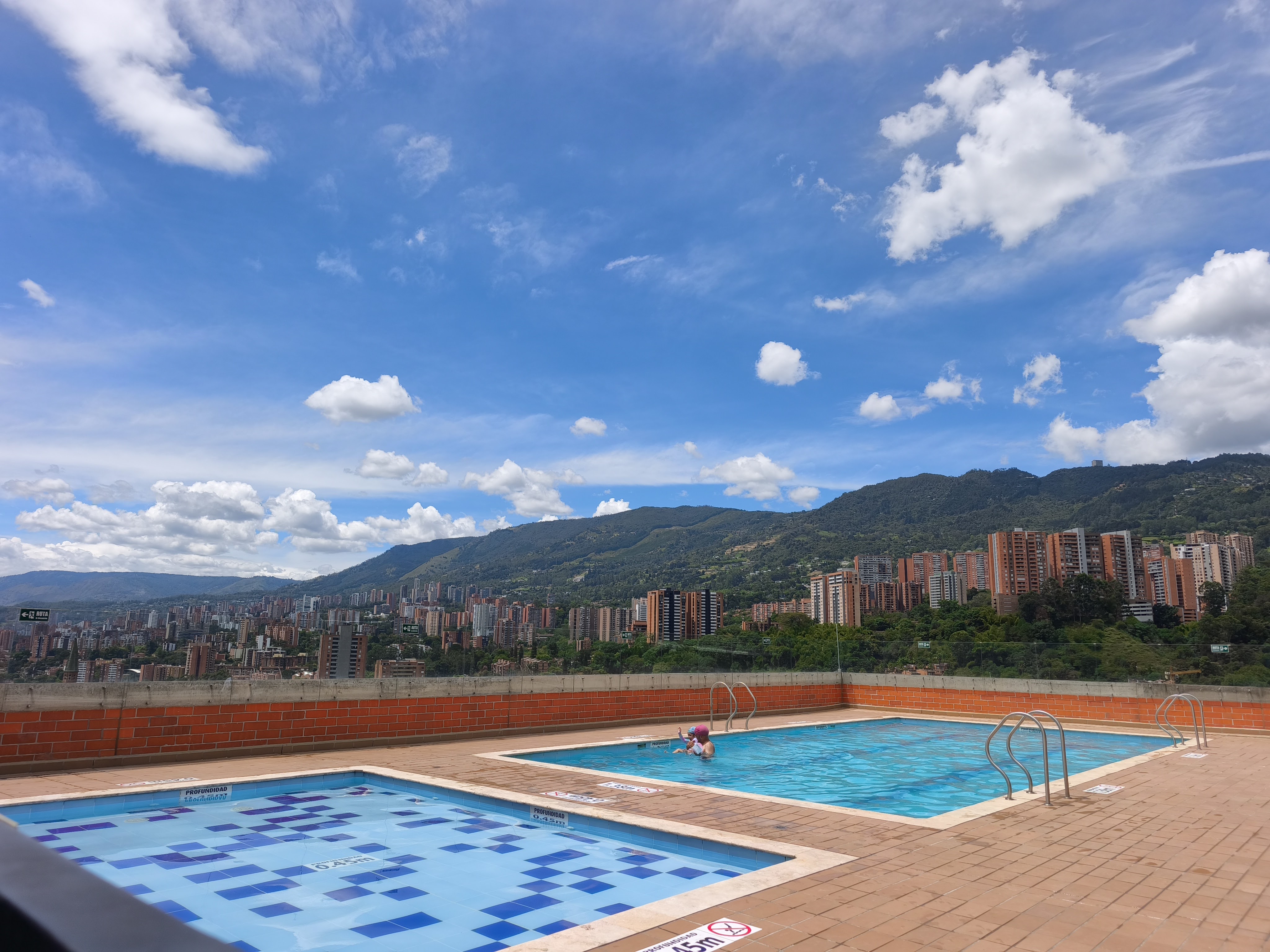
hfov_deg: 73.9
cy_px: 476
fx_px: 844
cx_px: 635
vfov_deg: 58.9
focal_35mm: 23
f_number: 1.6
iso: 50
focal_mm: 6.57
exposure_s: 1/3329
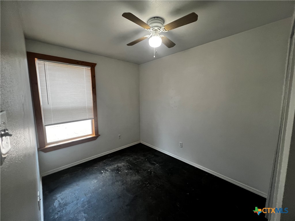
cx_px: 148
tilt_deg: -5.4
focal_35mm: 13
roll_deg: -0.3
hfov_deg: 106.2
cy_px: 110
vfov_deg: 89.9
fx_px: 111
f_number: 1.8
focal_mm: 1.57
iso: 200
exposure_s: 1/120
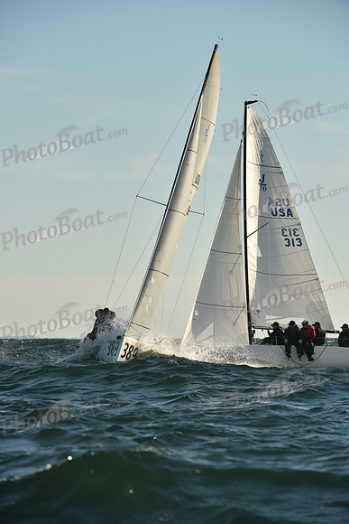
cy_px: 262
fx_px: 3052
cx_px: 174
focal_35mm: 210
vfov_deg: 9.8
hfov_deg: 6.5
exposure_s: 1/1600
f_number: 6.3
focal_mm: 210
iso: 320
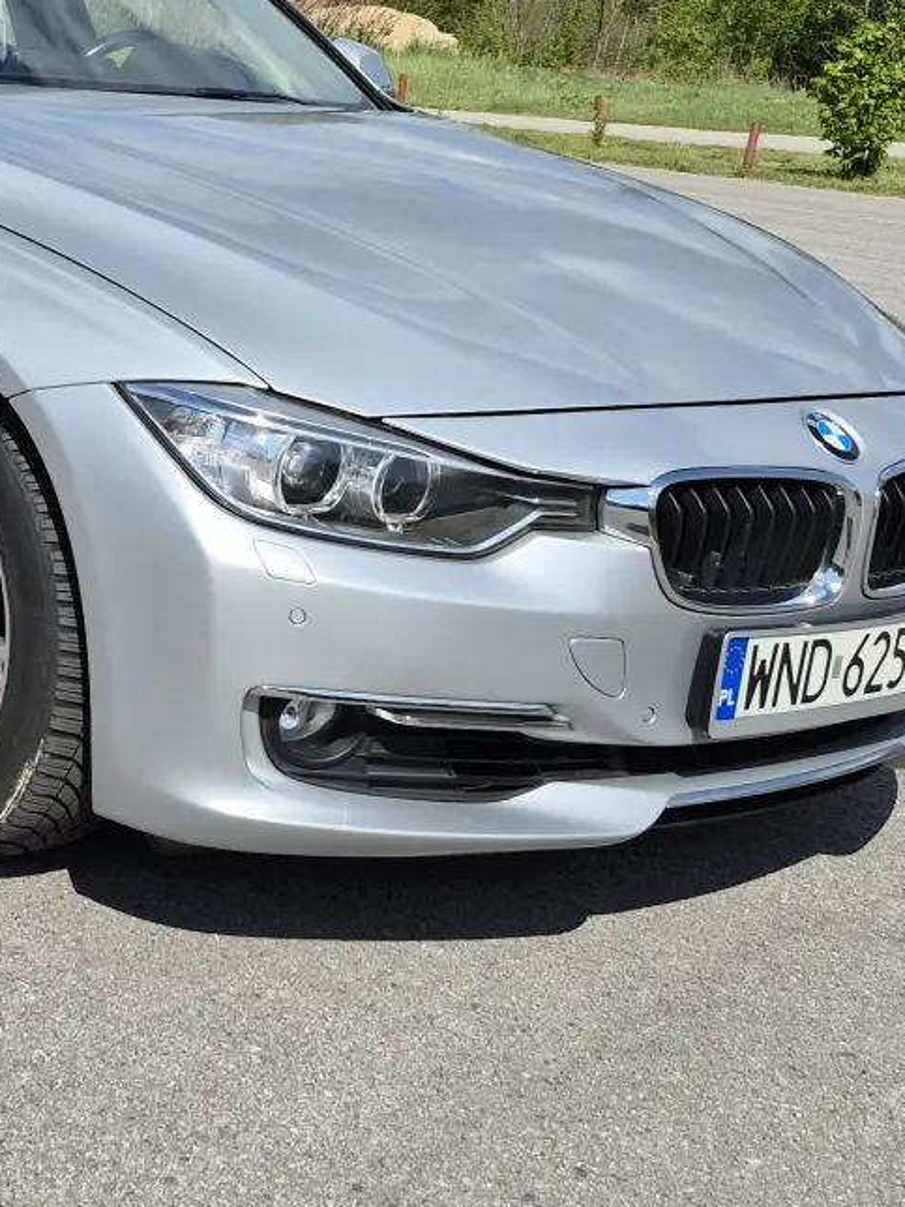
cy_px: 321
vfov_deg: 31.2
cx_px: 19
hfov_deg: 23.1
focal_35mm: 61
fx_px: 2126
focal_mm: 5.4
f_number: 1.8
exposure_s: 1/2536
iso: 25
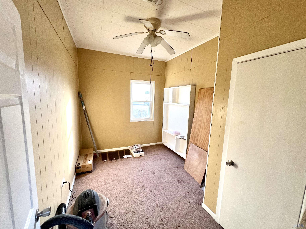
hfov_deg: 106.2
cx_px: 153
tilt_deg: -6.4
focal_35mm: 13
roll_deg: -2.1
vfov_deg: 89.9
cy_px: 114
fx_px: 115
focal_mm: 1.57
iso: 160
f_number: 1.8
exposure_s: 1/99
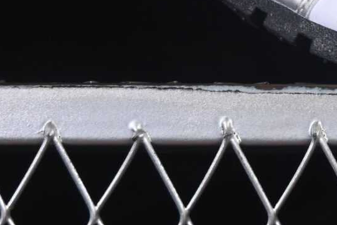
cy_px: -245
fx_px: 3324
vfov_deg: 3.8
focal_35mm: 355
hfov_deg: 5.7
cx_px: 695
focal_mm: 50
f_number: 8
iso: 160
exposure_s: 1/80
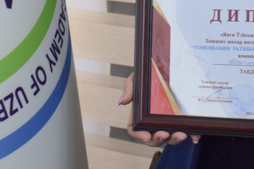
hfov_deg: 12.3
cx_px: 85
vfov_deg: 8.0
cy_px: -109
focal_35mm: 167
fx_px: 1178
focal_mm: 24
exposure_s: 1/60
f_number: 4
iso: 500
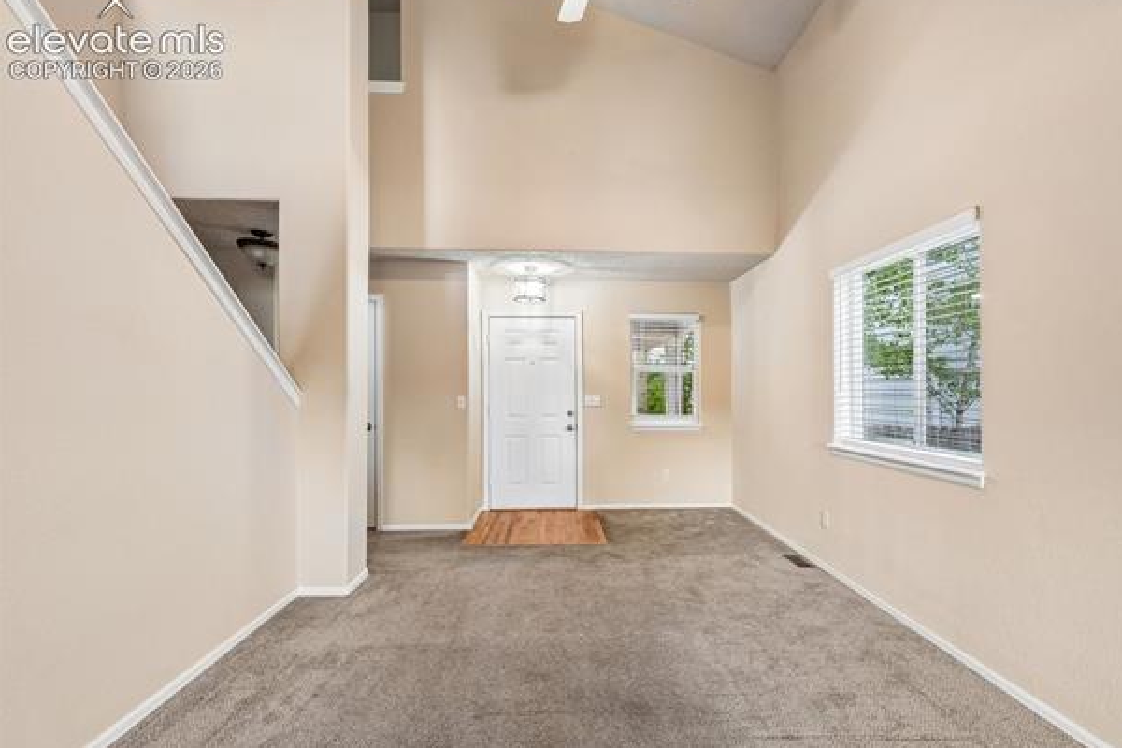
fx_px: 499
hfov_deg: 96.6
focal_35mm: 16
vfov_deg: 73.7
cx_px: 595
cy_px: 374
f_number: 9
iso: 640
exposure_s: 1/20
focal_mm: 10
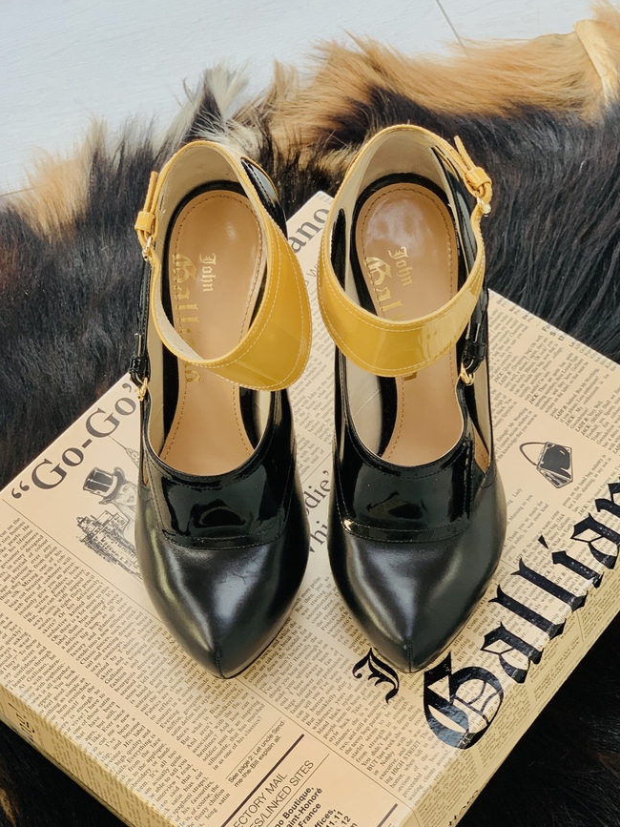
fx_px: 1433
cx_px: 336
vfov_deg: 32.2
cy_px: 433
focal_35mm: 60
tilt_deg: -53.0
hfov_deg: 24.4
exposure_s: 1/122
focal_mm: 6
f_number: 2.4
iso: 64
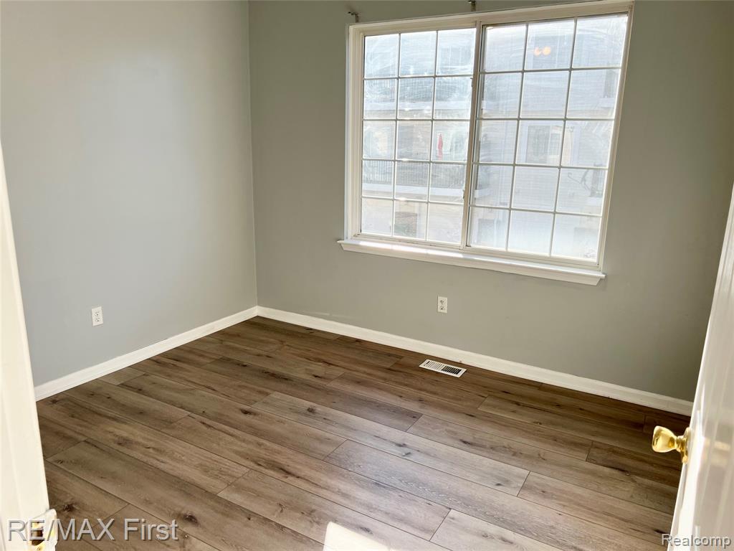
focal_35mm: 26
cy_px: 276
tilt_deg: -13.8
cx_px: 367
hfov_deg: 67.3
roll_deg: -1.0
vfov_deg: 53.1
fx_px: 551
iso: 50
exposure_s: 1/786
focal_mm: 5.7
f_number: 1.5
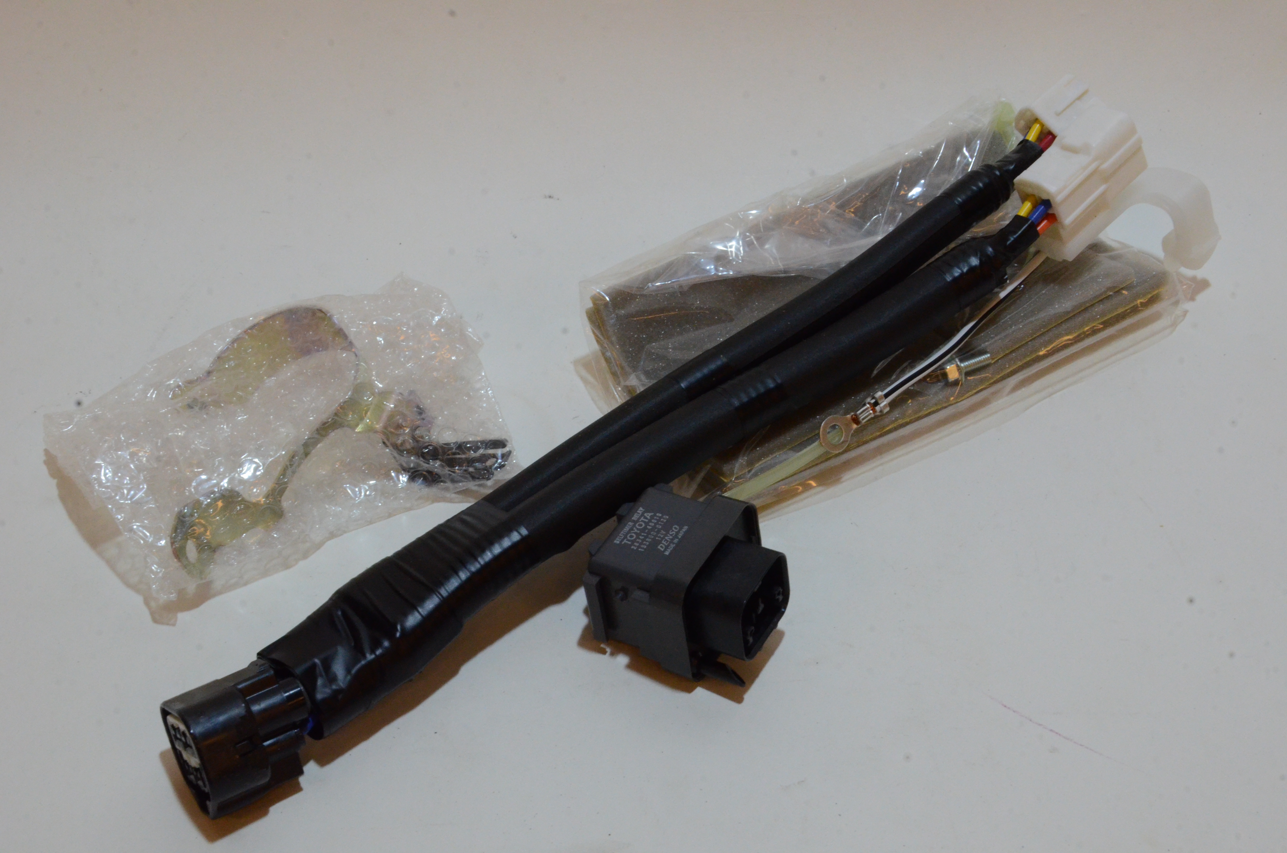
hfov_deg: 33.5
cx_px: 644
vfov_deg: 22.5
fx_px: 2141
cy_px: 426
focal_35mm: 60
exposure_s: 1/50
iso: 2500
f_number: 25
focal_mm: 40
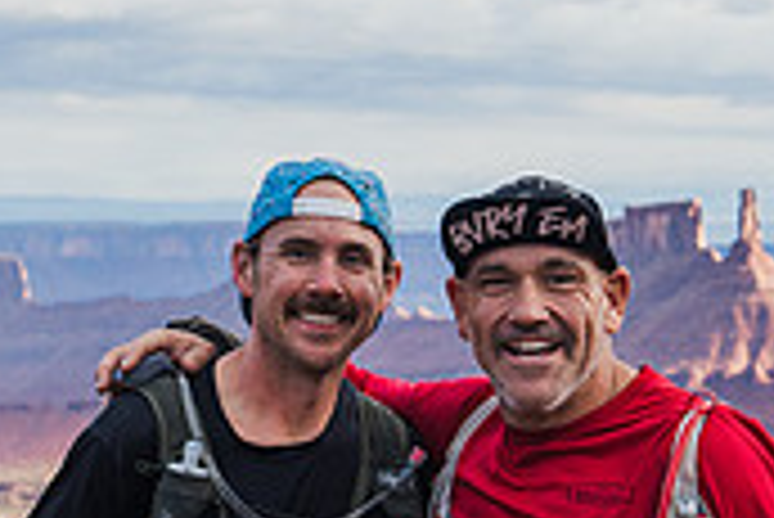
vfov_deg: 10.3
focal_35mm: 133
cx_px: 538
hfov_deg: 15.4
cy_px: 375
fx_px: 2862
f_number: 4.5
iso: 250
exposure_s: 1/160
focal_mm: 36
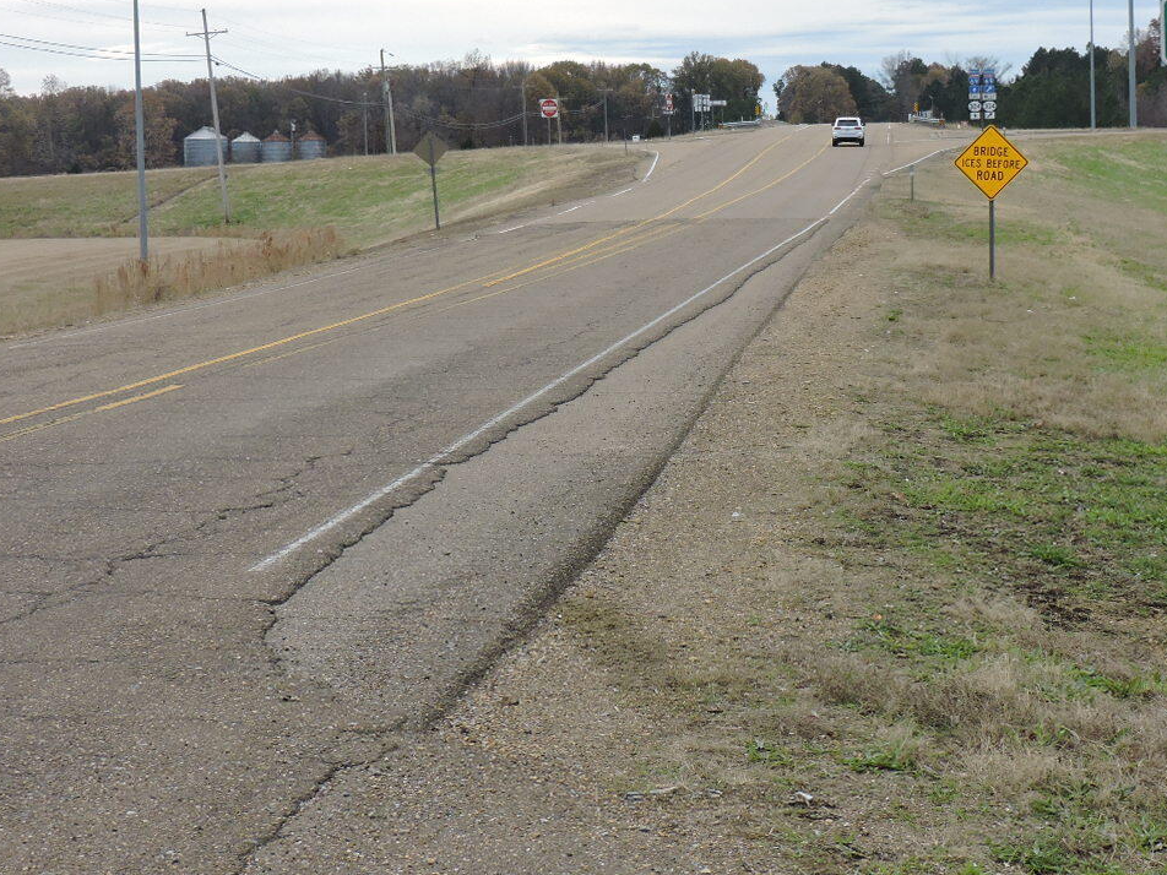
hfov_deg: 24.7
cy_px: 297
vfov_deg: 18.6
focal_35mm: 79
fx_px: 2663
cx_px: 694
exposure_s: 1/500
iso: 100
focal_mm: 8.4
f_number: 3.5
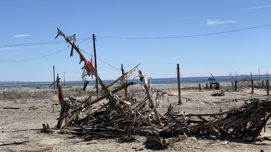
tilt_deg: -1.0
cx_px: 143
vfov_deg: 17.2
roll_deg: +2.0
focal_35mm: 70
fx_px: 503
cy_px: 85
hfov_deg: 30.2
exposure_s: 1/1916
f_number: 2.4
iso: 16
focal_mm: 6
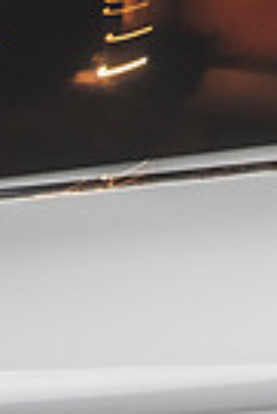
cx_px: 825
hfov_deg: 8.5
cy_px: -253
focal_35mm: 137
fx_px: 1577
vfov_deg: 13.8
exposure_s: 1/6
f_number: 11
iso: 1000
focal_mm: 28
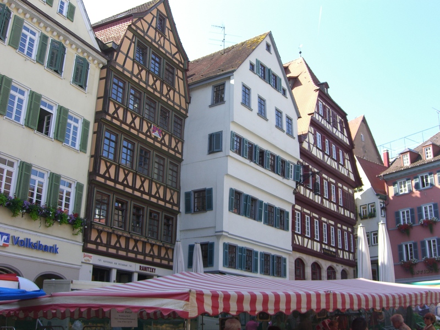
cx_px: 220
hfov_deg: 49.0
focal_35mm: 38
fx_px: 483
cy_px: 165
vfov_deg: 37.7
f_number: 4
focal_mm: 7.9
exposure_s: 1/160
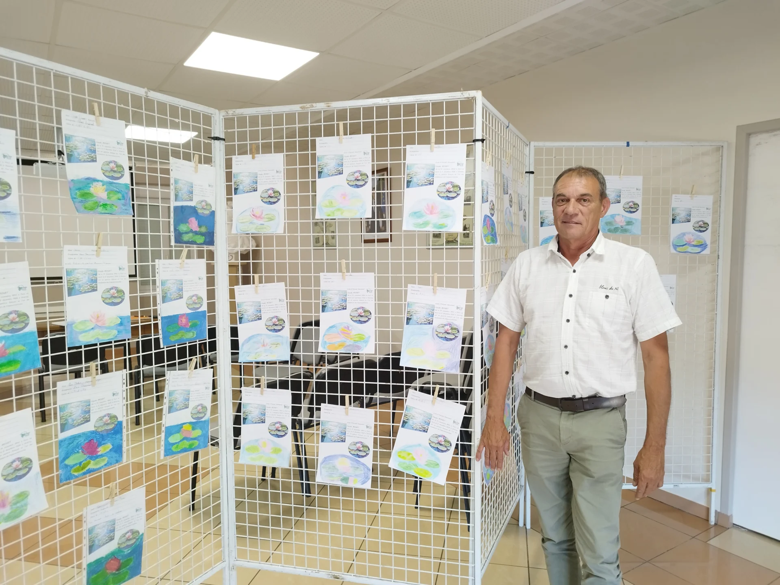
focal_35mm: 25
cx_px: 390
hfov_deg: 69.4
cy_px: 292
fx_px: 563
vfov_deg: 54.9
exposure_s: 1/50
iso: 230
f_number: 1.89
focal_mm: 5.95
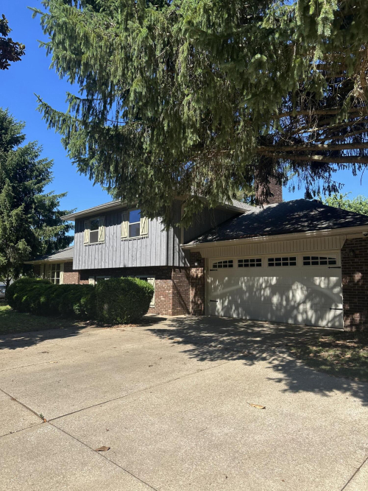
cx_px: 184
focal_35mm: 24
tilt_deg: +11.7
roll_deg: +0.8
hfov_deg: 56.8
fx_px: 340
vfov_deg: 71.6
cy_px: 246
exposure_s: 1/3155
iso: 80
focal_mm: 6.86
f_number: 1.78
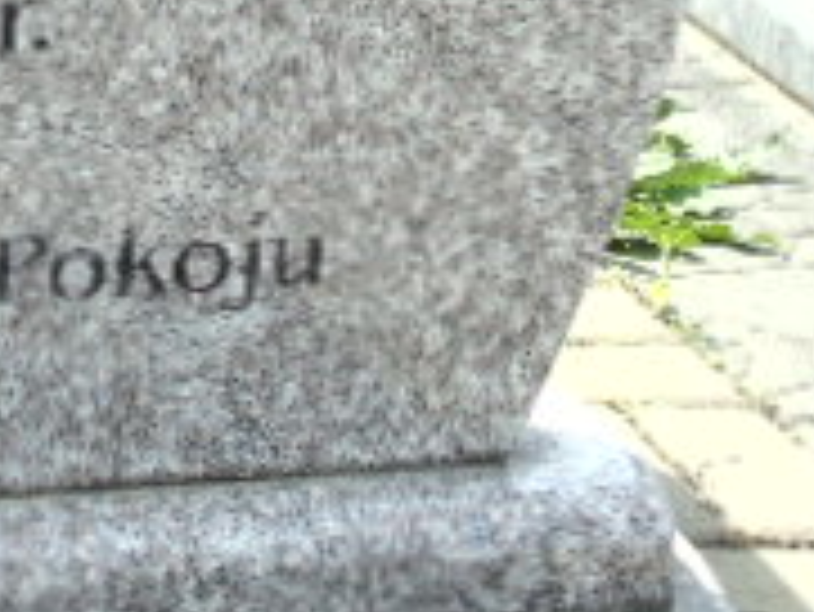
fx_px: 5153
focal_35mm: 219
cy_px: -351
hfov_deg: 8.7
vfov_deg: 6.7
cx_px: -553
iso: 80
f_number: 4.5
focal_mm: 11
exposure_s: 1/250
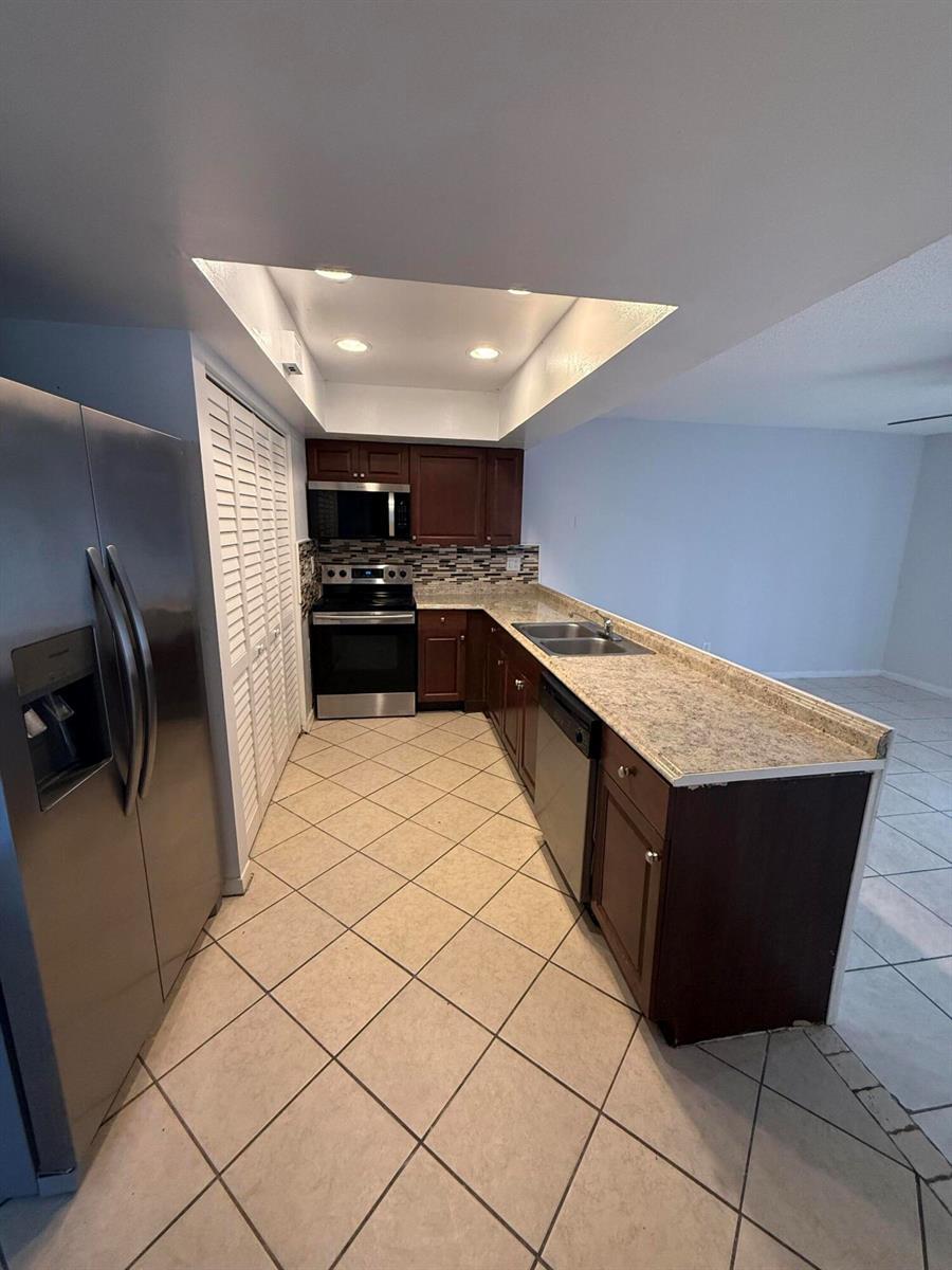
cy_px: 635
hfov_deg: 85.7
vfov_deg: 102.1
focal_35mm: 14
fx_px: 513
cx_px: 476
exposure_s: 1/120
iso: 320
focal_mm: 2.22
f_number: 2.2
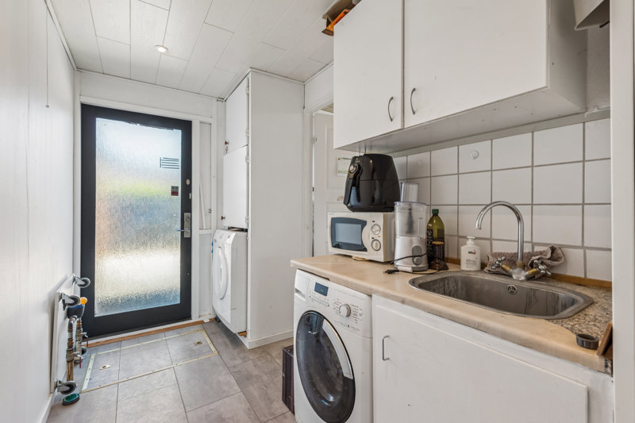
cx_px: 318
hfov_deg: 96.7
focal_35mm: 16
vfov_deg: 73.7
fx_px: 282
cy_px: 212
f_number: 10
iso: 200
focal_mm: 16
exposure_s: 1/6
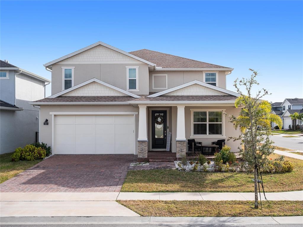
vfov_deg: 32.9
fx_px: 385
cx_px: 152
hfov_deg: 42.9
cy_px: 114
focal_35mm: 44
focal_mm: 22
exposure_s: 1/800
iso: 200
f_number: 4.5
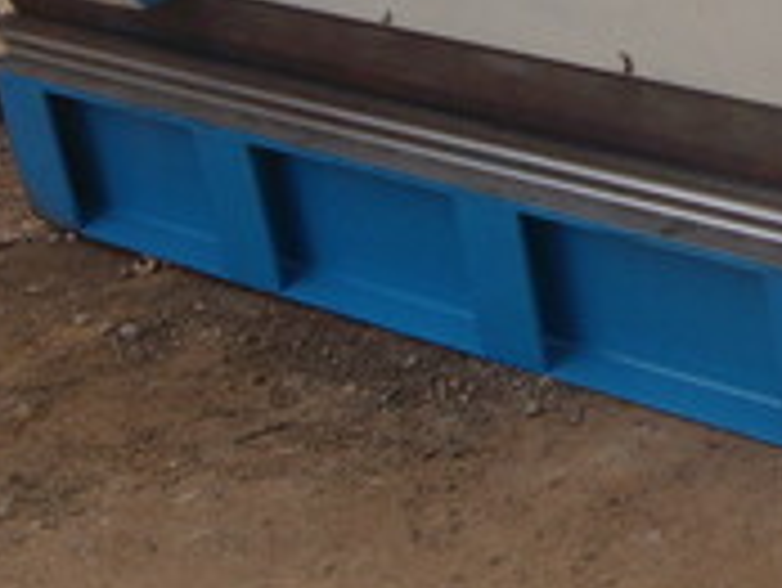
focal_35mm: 109
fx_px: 2466
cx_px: 993
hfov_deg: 17.0
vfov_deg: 13.5
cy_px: 43
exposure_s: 1/71.9
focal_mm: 6.4
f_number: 5.7
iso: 64
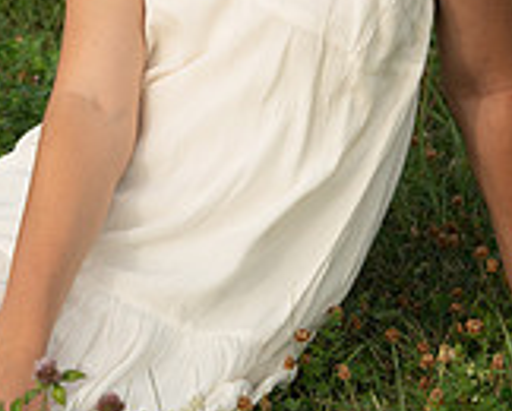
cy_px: 28
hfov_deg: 6.8
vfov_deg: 5.4
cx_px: 228
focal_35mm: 286
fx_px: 4339
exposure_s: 1/320
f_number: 7.1
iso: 400
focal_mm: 110
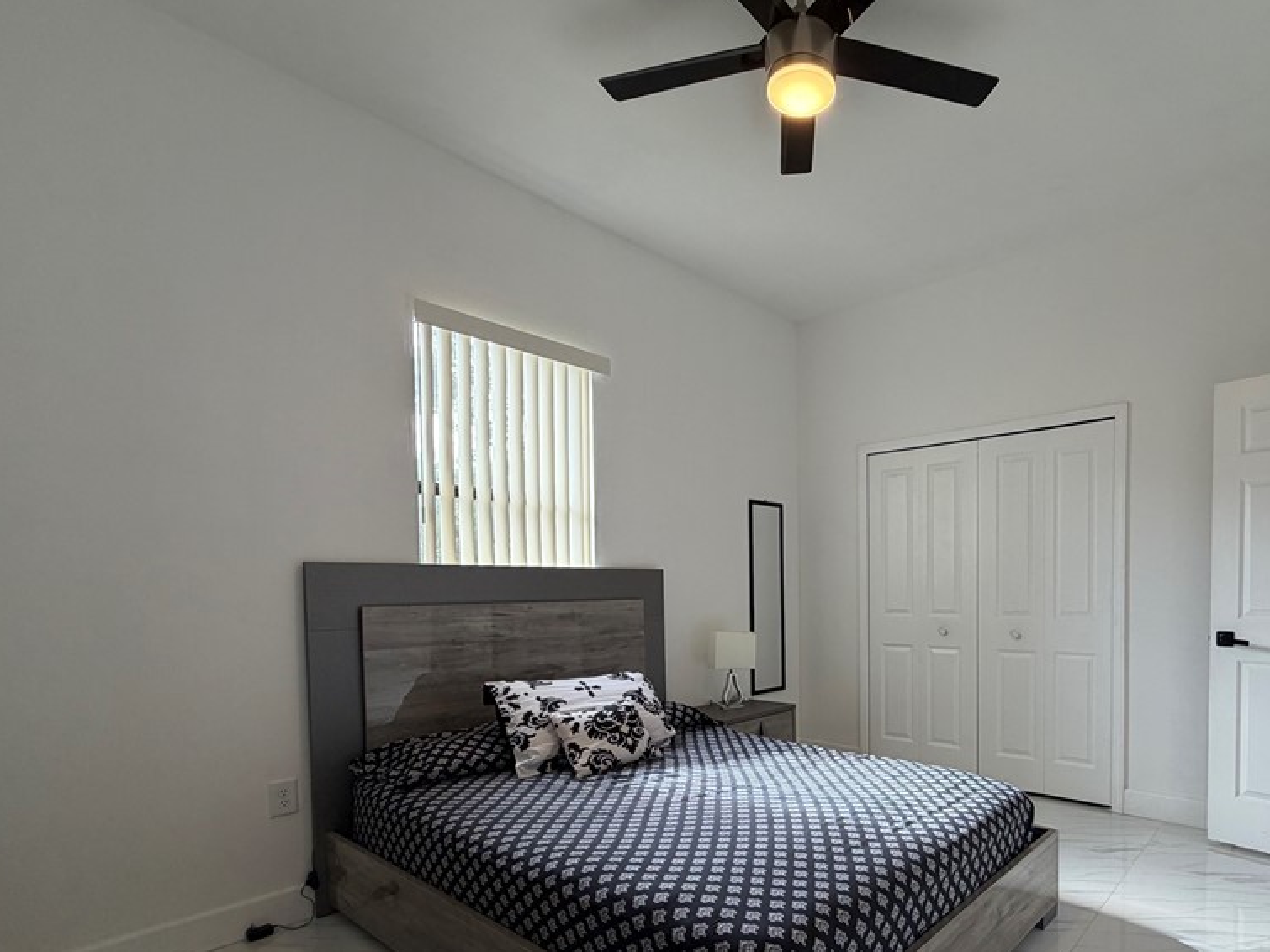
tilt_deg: -1.5
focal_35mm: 19
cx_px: 789
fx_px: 697
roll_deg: +0.3
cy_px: 612
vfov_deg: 67.3
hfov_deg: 83.2
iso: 125
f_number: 2.2
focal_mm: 2.22
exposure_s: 1/120
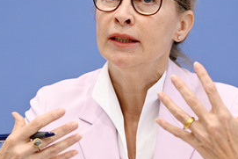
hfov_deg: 9.5
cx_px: 123
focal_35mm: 216
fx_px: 1429
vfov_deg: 6.4
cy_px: 55
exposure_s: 1/640
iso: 4000
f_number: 5.6
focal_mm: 130
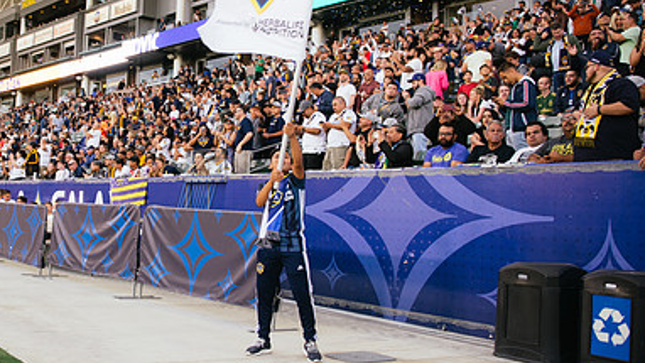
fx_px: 736
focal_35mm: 43
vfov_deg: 27.7
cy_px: 149
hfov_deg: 45.9
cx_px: 172
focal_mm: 27
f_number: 2.8
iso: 400
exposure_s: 1/320
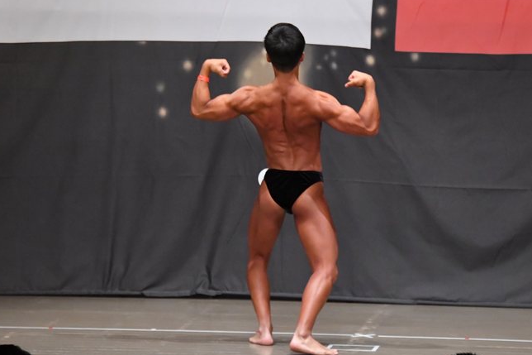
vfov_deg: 5.3
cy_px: 183
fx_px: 3856
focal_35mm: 261
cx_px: 270
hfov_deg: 7.9
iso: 6400
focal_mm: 145
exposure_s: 1/400
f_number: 5.6
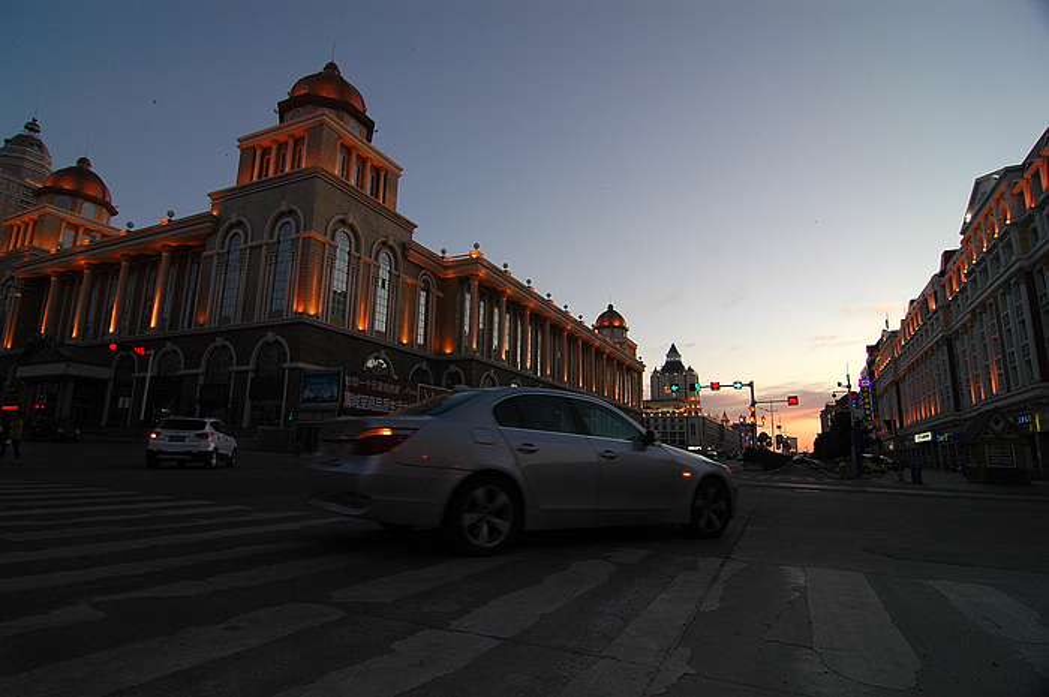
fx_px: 524
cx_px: 524
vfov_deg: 67.3
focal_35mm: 18
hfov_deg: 90.1
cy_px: 348
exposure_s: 1/100
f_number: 5.6
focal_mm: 12
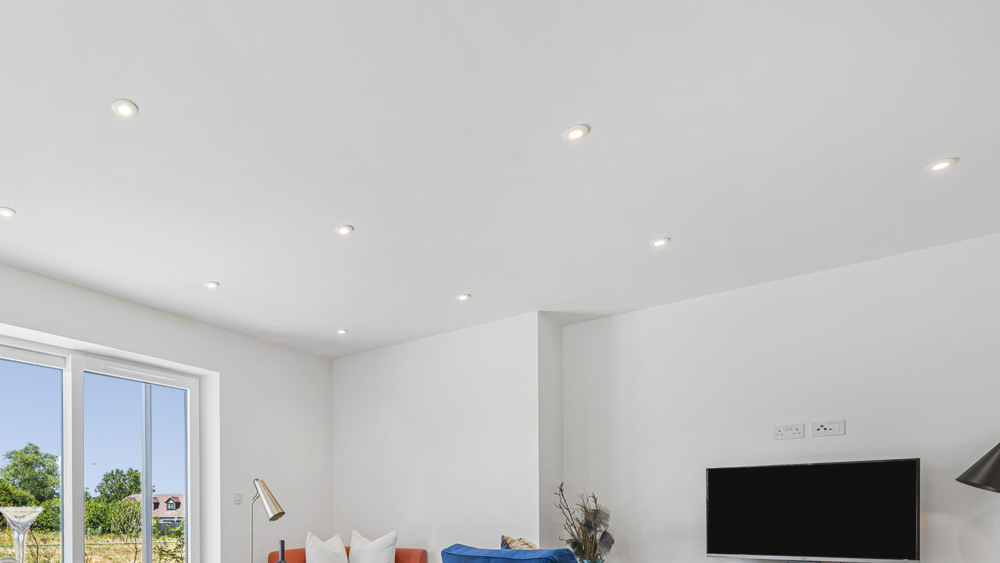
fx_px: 583
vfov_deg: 46.1
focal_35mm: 22
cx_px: 298
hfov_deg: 77.3
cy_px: 515
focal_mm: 12
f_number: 9
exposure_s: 1/13
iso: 400
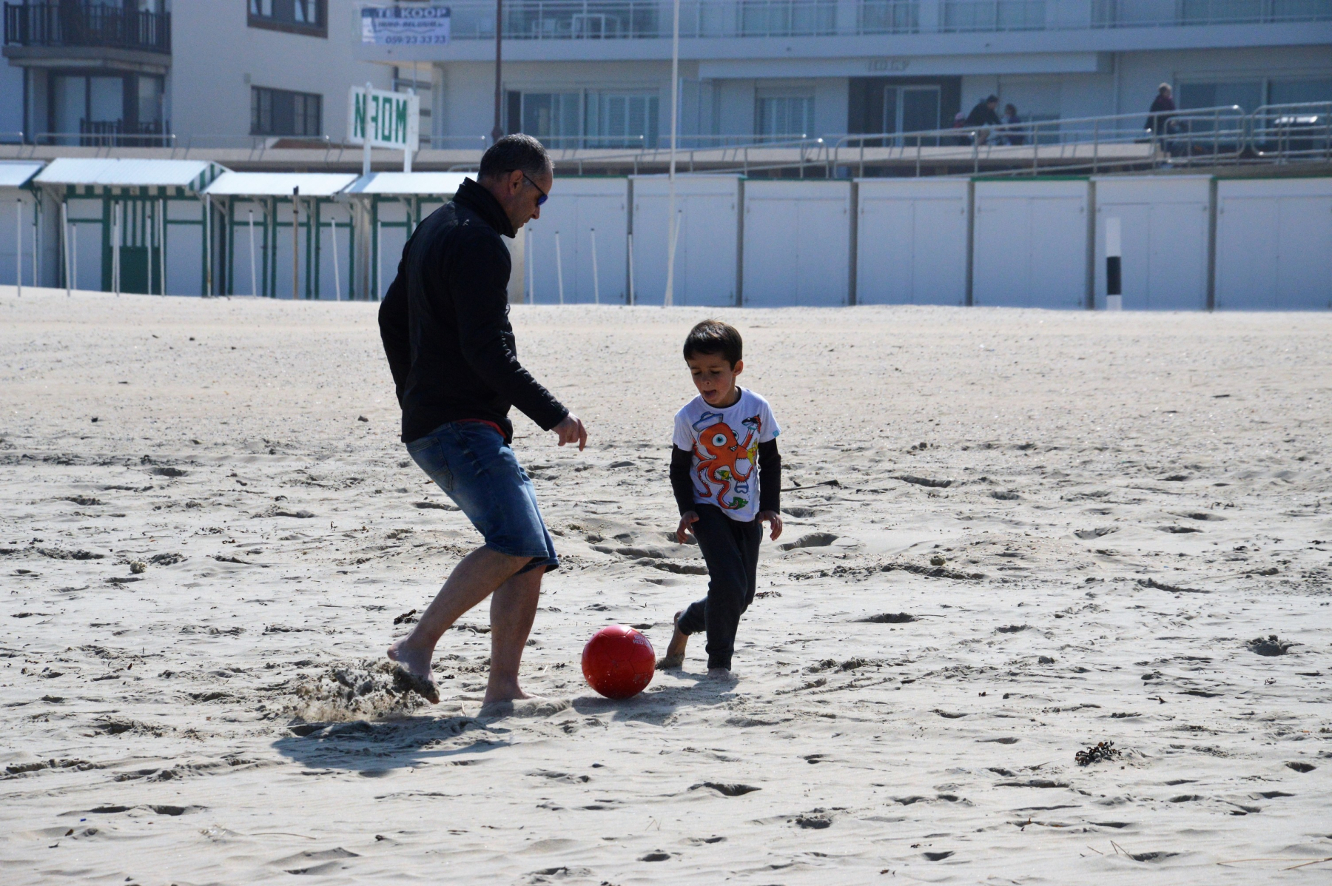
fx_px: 5823
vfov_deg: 8.7
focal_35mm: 158
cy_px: 443
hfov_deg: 13.1
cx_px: 666
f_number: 9
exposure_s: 1/4000
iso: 800
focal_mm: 105
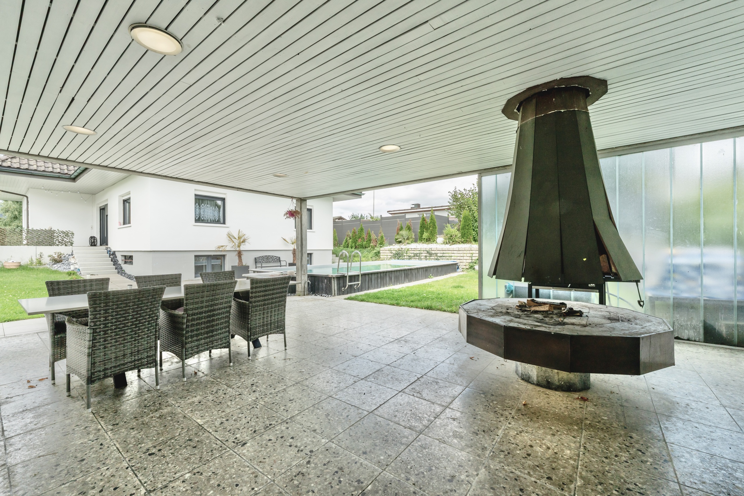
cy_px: 248
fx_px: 289
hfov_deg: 104.3
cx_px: 372
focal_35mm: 14
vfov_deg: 81.2
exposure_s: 1/60
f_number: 16
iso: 400
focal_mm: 14
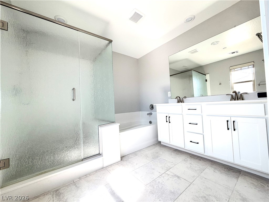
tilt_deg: +0.8
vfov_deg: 85.7
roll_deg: +2.9
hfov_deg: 102.1
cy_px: 101
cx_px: 134
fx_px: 109
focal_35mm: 14
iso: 80
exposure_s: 1/121
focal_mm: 2.22
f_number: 2.2
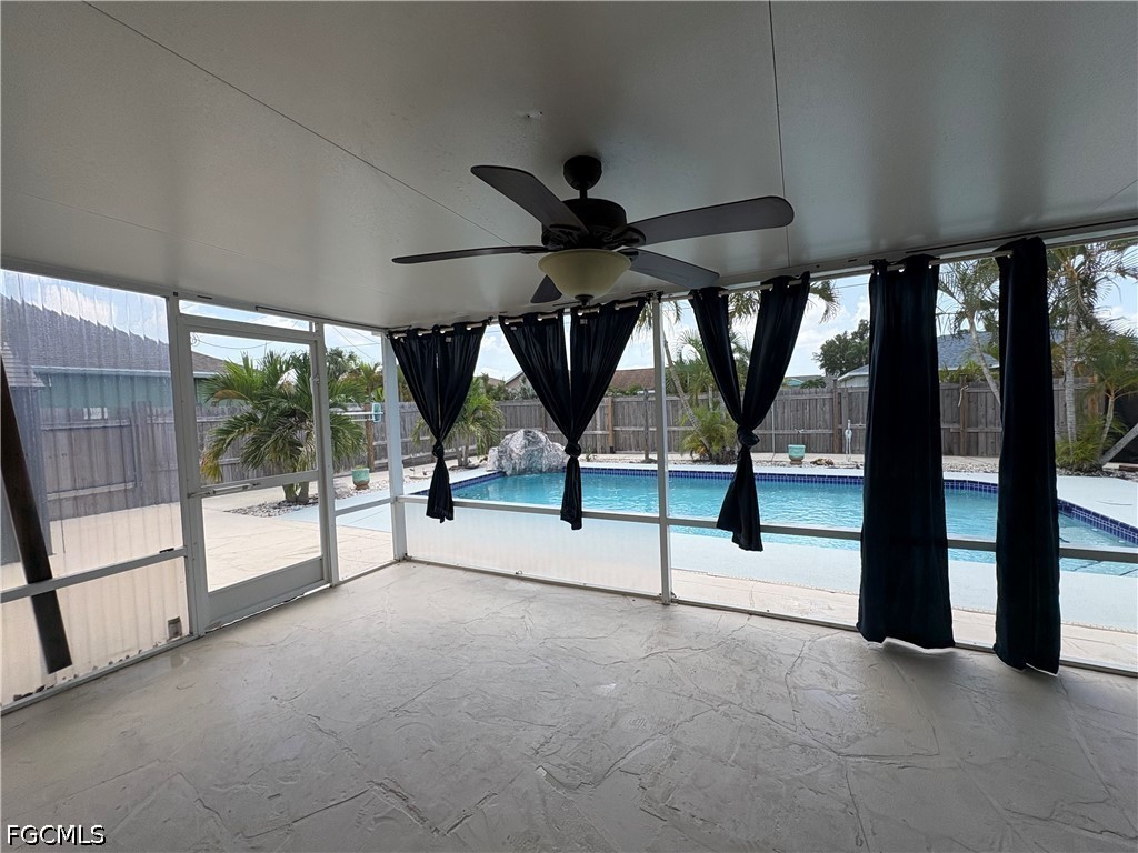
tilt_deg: -2.2
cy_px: 426
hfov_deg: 102.1
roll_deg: +2.3
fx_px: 460
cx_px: 569
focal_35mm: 14
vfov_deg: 85.7
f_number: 2.2
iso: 50
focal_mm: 2.22
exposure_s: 1/541
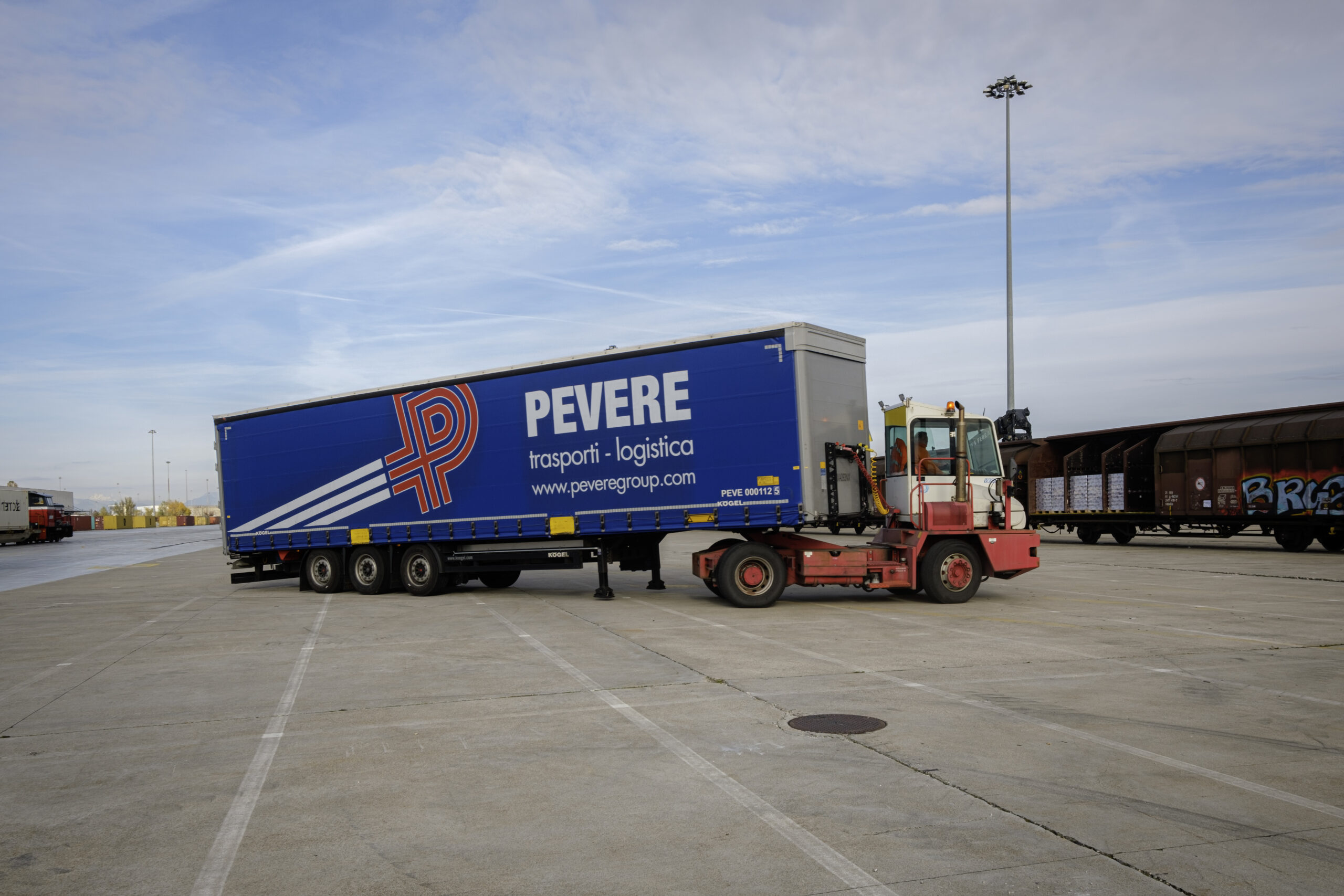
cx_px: 672
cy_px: 448
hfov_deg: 69.4
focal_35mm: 26
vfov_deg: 49.6
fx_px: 971
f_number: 10
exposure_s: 1/120
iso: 160
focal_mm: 17.4
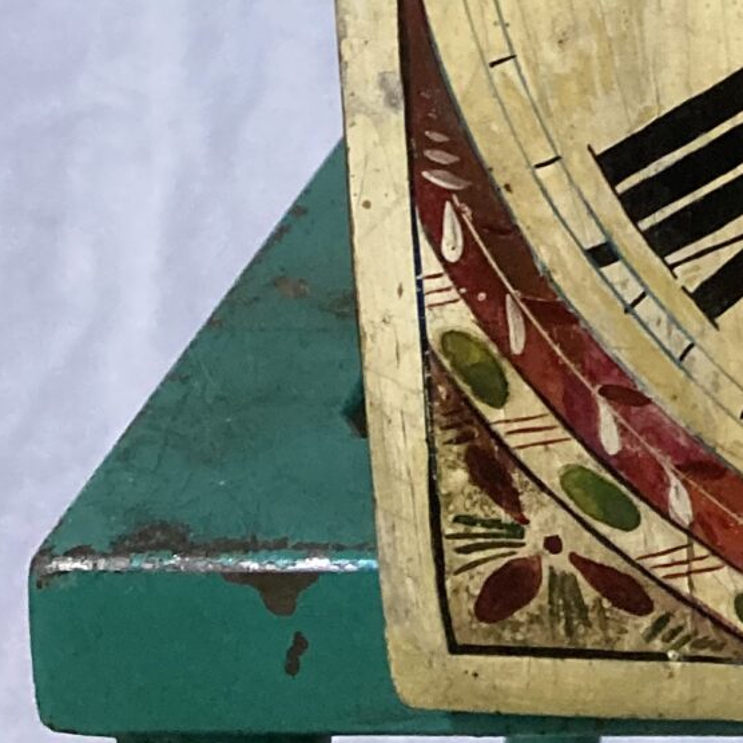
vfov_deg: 13.7
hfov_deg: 14.1
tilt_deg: -8.1
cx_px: 1195
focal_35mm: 114
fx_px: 2768
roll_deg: +0.4
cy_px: -579
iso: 250
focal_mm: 3.99
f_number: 1.8
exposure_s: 1/50
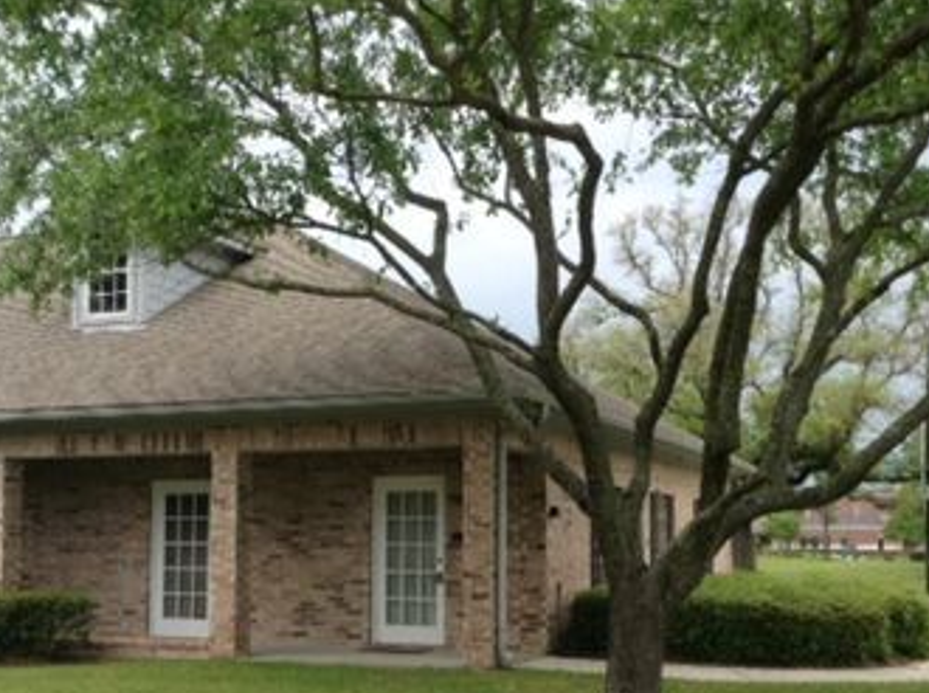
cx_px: 462
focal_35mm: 50
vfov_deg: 28.8
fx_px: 1339
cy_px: 472
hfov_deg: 38.3
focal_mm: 3.3
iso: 32
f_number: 2.4
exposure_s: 1/658
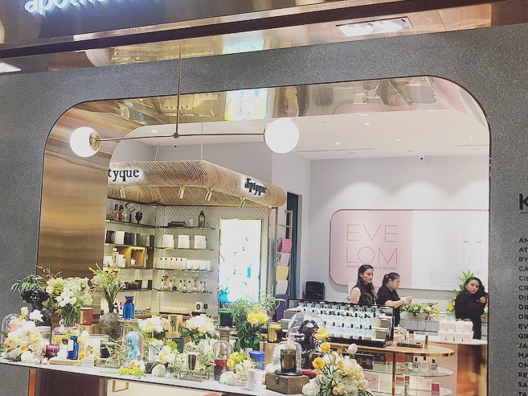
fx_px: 701
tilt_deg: +4.7
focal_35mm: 46
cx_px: 190
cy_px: 209
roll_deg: -2.6
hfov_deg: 40.9
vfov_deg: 31.5
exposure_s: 1/33
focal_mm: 4
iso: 32
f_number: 1.8
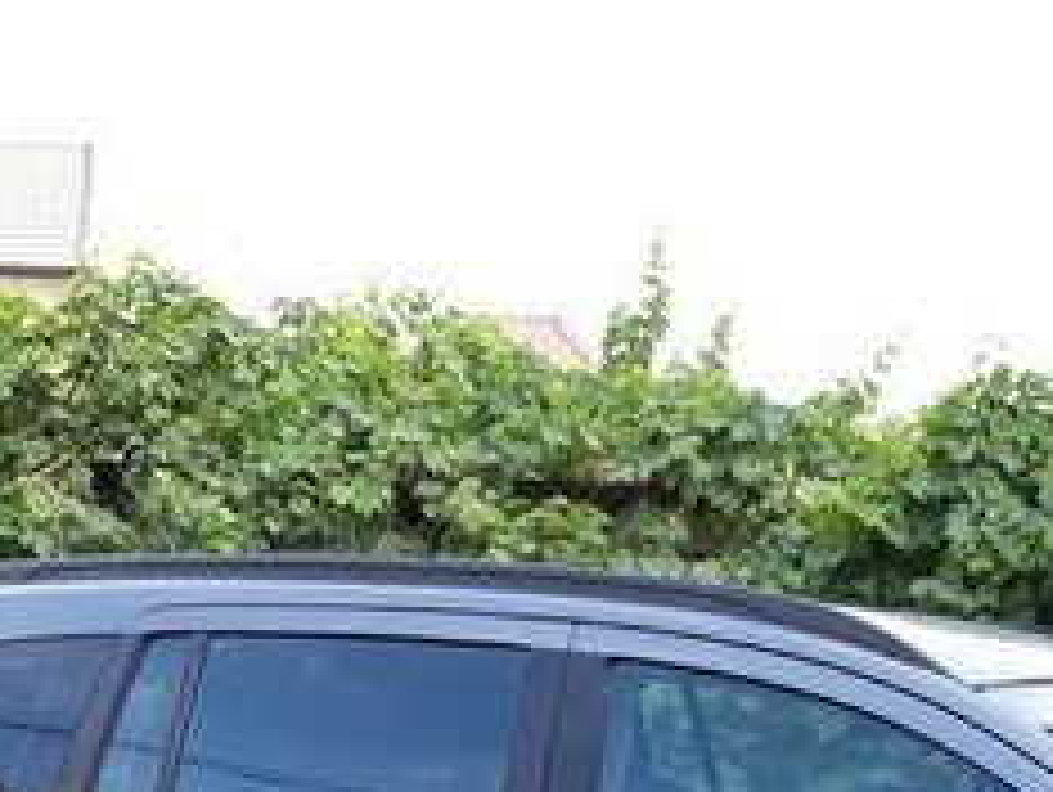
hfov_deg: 24.8
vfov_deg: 17.9
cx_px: 972
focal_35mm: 76
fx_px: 2314
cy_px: 1087
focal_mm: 3.71
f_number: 1.7
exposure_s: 1/212
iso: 40
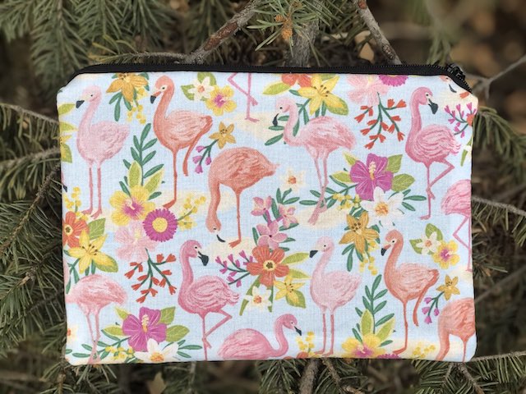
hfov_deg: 33.8
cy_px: 197
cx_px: 263
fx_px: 866
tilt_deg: -71.7
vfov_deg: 25.7
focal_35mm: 57
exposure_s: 1/30
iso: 25
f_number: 2.8
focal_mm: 6.6
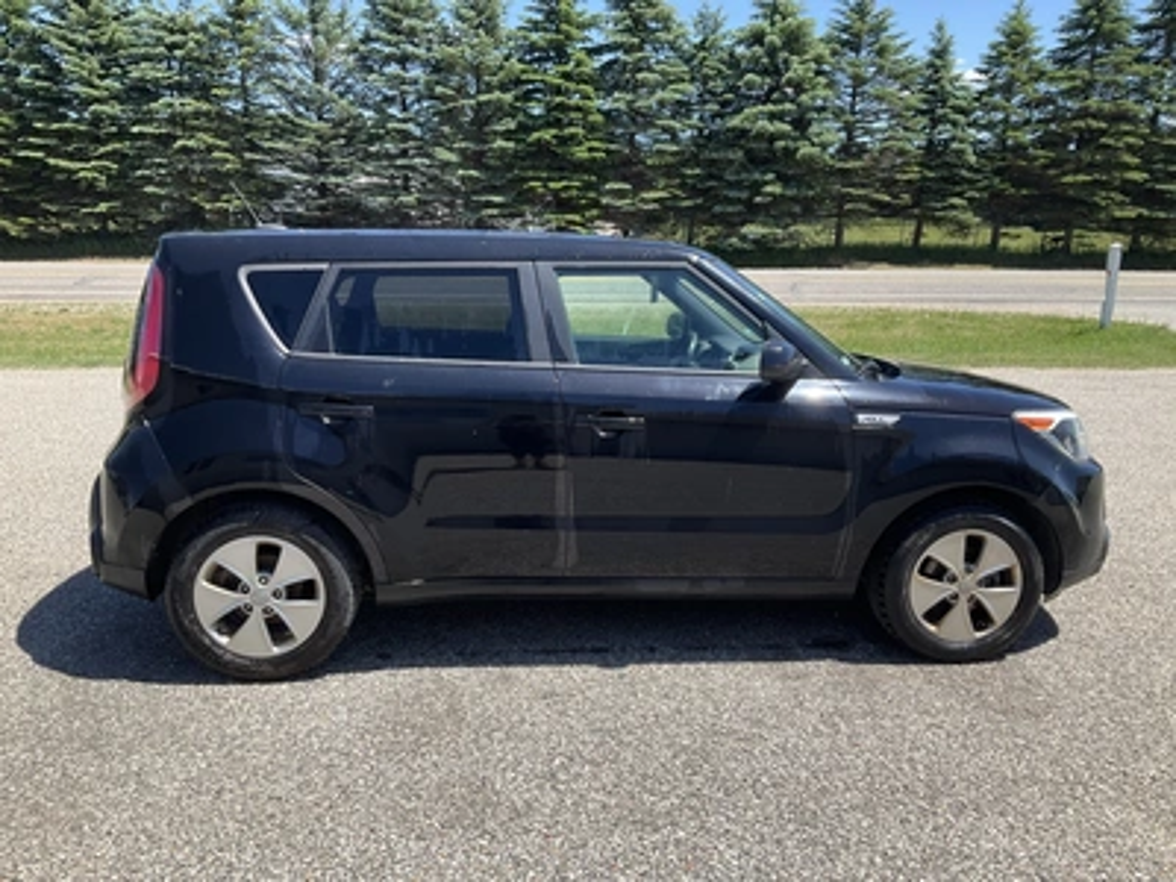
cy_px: 441
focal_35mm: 29
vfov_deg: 48.2
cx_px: 588
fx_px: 985
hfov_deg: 61.7
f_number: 1.8
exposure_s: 1/978
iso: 25
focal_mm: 3
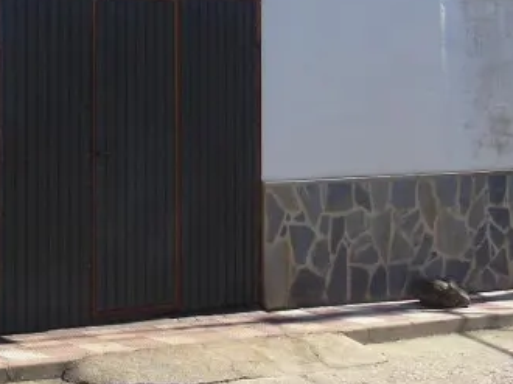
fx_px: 1333
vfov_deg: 16.3
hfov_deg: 20.5
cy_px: 76
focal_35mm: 90
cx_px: -82
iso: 125
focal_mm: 5.2
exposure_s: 1/800
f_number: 3.7
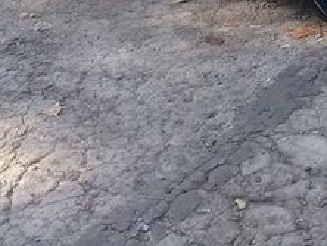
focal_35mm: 92
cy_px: -88
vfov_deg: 15.2
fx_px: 870
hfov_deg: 20.9
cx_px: 281
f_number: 2.2
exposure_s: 1/131
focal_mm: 3.3
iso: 50
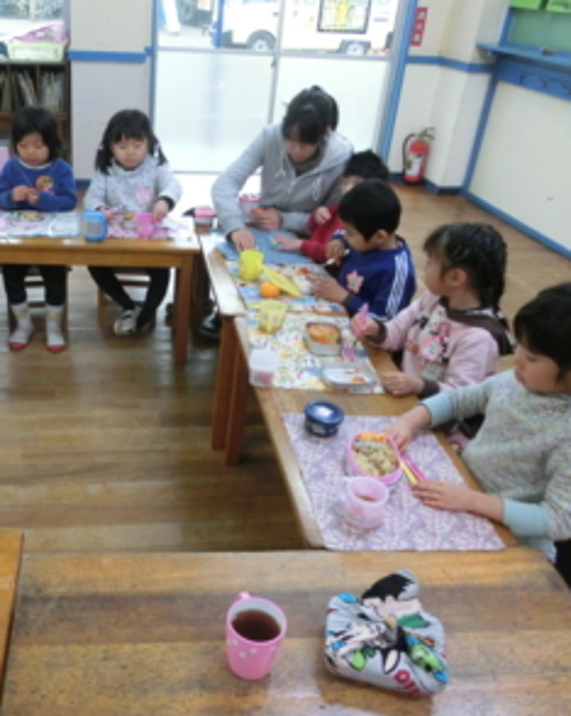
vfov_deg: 55.7
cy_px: 352
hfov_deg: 44.7
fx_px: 677
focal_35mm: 32
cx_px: 166
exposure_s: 1/200
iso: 800
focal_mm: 4.24
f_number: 3
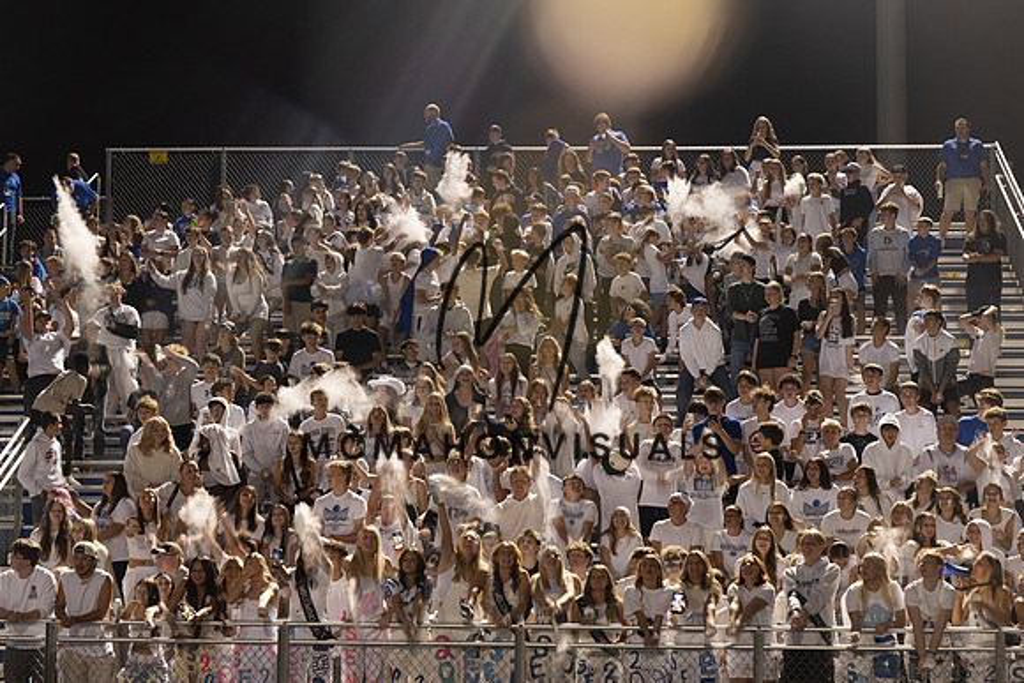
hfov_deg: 23.2
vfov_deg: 15.6
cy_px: 427
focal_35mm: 88
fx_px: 2489
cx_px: 496
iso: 2500
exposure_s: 1/80
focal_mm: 70
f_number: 6.3
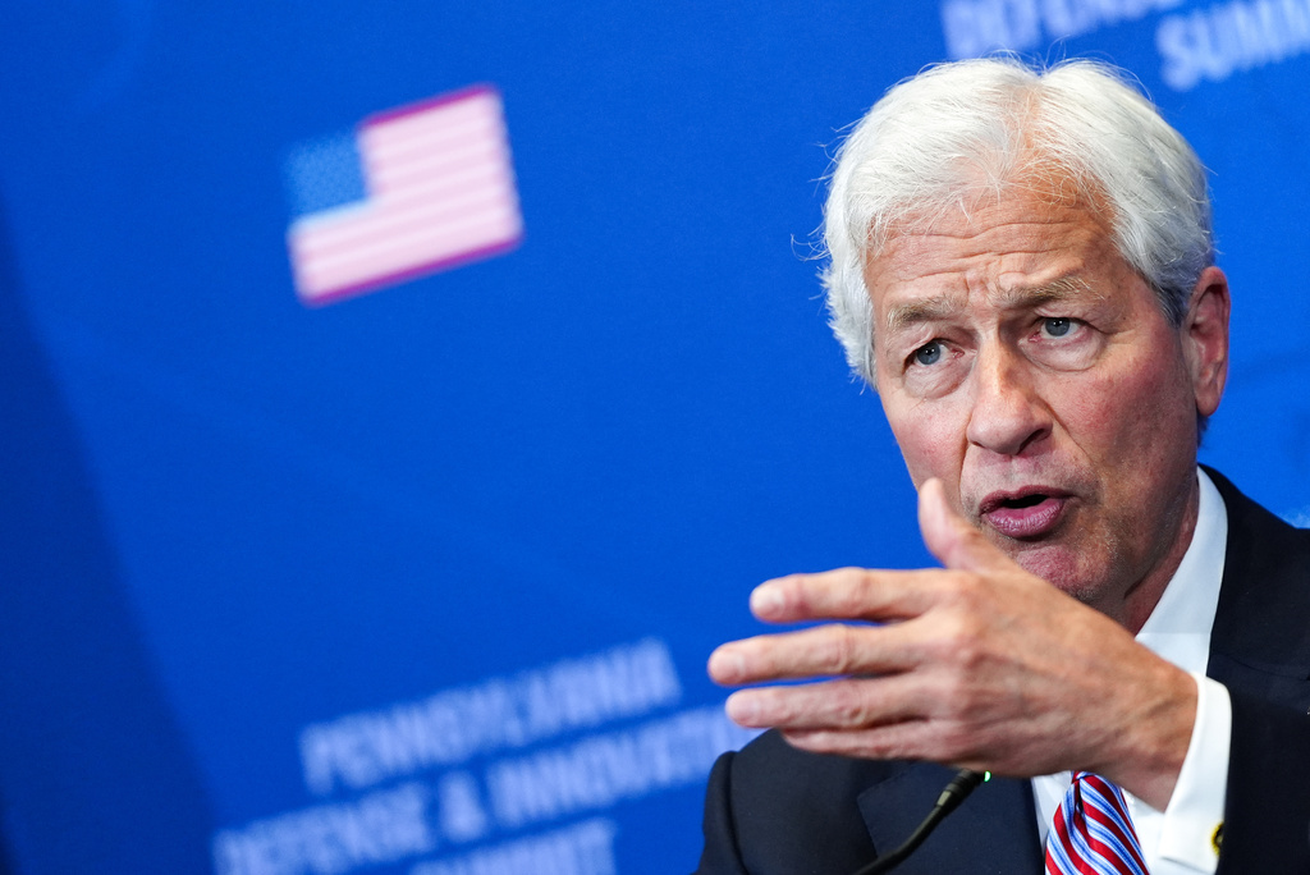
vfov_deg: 3.1
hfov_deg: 4.6
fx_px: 16384
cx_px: 655
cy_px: 438
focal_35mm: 450
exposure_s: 1/500
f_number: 2.8
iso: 2500
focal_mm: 300
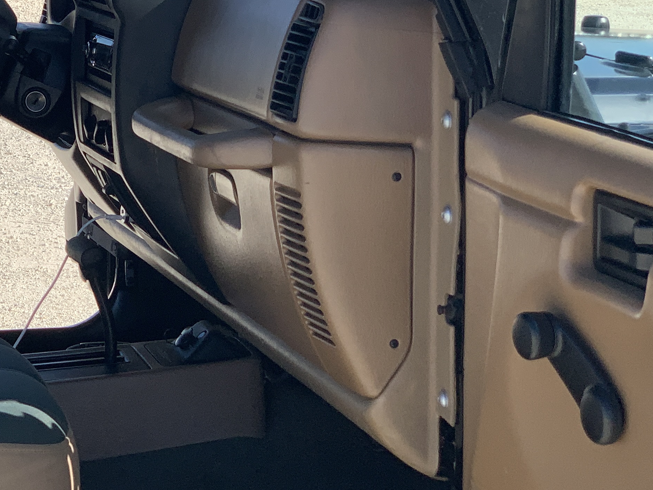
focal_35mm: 112
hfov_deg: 17.2
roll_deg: +0.2
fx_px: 2113
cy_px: 86
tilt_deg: -6.5
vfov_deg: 13.1
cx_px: 19
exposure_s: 1/1020
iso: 16
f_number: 2.4
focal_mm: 6
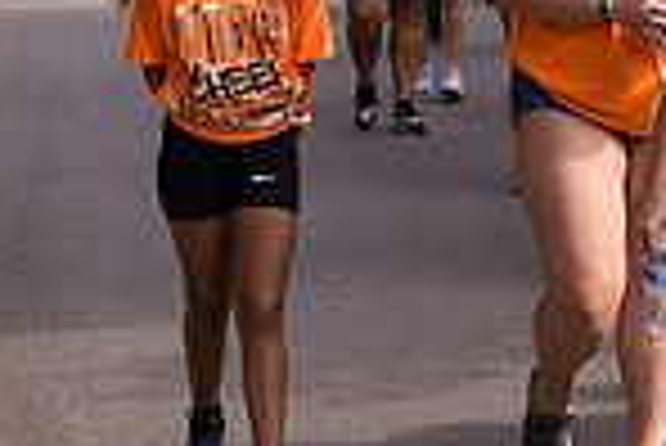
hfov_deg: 14.2
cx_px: 1044
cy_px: 137
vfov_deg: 10.3
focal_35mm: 133
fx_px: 2463
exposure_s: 1/500
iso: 250
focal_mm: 34
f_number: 6.3
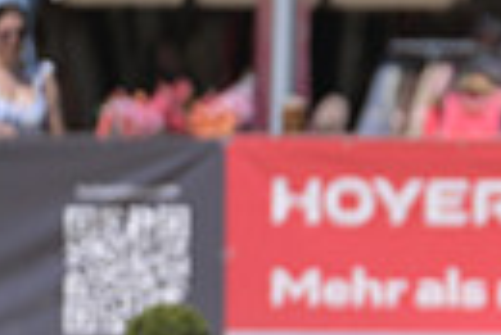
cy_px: 110
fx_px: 24827
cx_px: 983
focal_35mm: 1782
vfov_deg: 0.8
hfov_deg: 1.2
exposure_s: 1/1250
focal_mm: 400
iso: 160
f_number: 5
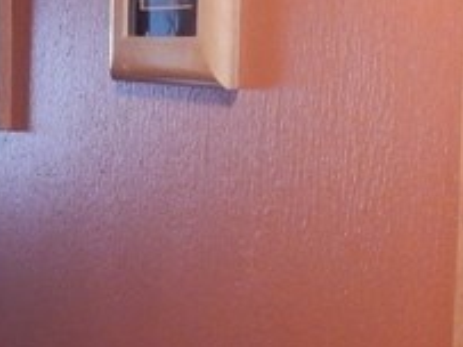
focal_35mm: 116
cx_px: -312
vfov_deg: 12.8
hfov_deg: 15.2
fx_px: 1551
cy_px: 142
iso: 400
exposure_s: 1/15
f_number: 3
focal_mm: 4
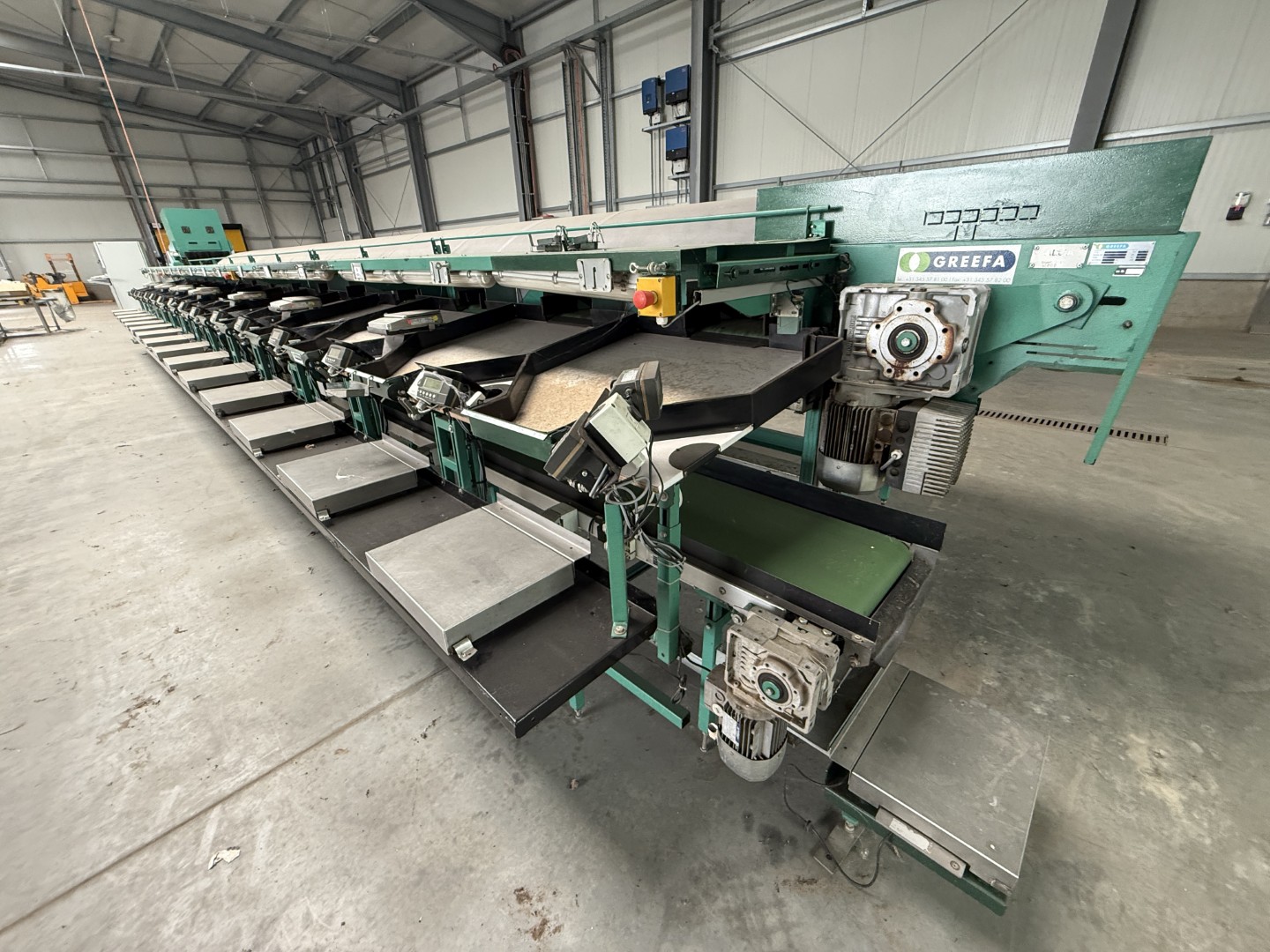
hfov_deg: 102.1
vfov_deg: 85.7
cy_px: 476
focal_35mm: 14
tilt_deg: -23.2
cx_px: 635
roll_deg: +1.4
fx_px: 514
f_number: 2.2
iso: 400
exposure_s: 1/63
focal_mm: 2.22
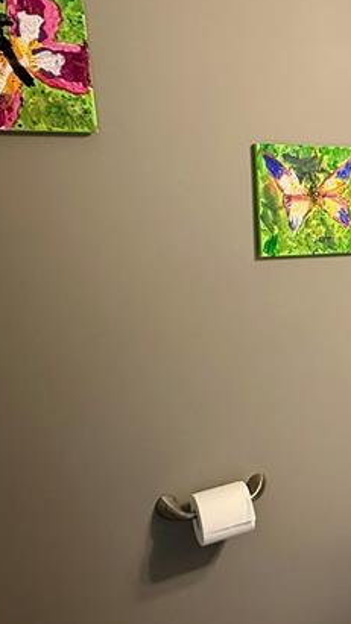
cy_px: 305
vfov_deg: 52.8
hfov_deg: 28.1
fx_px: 629
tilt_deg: -11.0
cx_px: 397
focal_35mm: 38
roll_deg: +1.6
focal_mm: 2.22
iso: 250
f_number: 2.2
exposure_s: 1/60
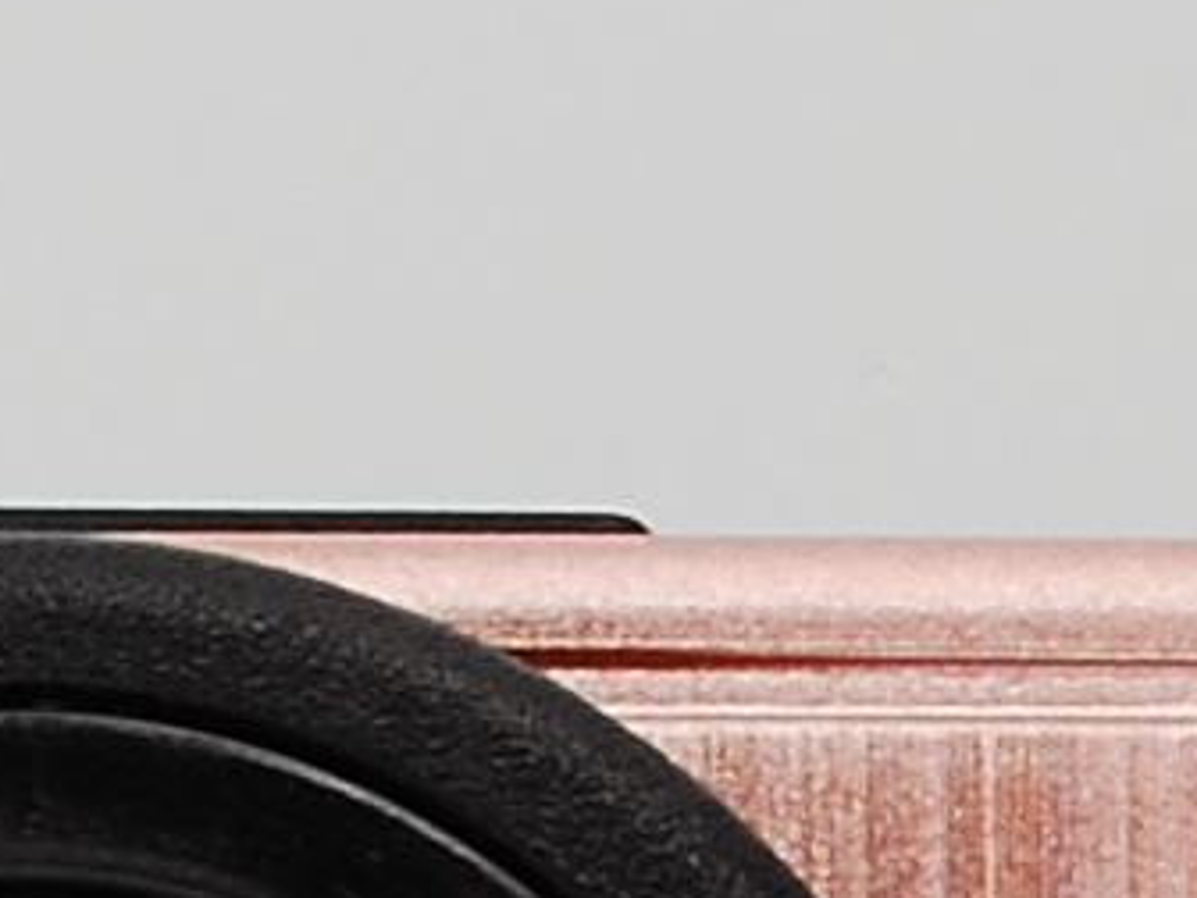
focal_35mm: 310
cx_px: 374
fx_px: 10720
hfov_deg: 6.4
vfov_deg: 4.6
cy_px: 2544
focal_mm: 24
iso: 200
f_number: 13
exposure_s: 1/160
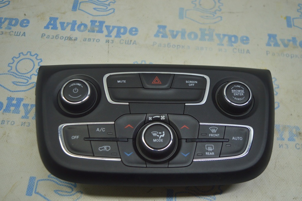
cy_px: 100
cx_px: 151
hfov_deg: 51.3
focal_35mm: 38
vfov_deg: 35.4
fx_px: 314
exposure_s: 1/80
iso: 400
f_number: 4
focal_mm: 25
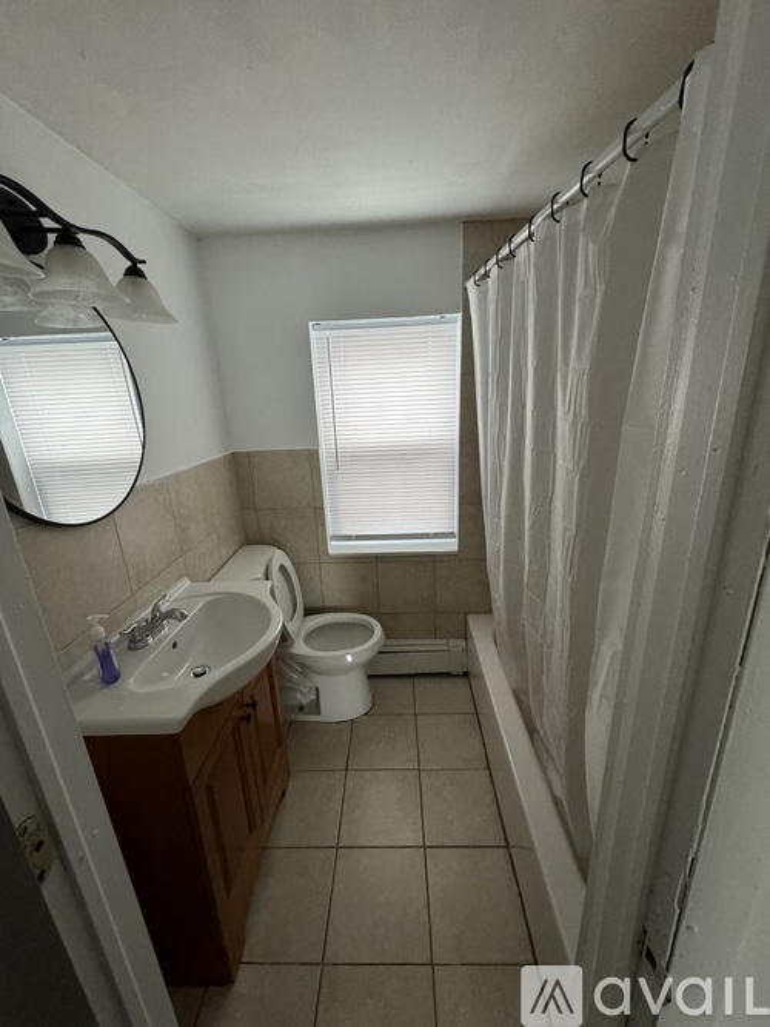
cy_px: 514
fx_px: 415
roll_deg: +3.0
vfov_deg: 102.1
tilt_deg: -16.8
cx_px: 385
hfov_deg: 85.7
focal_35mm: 14
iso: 400
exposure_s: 1/60
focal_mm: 2.22
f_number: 2.2
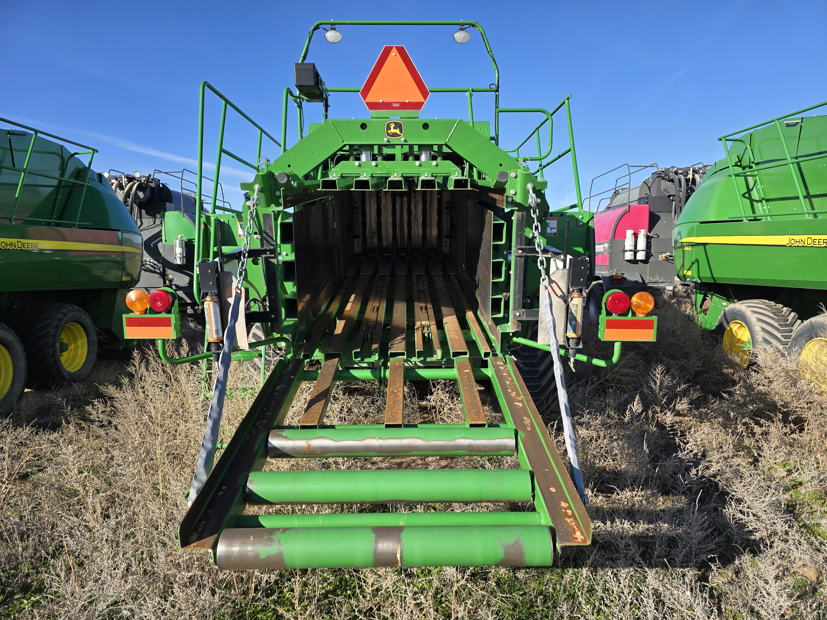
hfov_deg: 73.9
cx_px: 414
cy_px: 310
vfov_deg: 58.9
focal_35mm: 23
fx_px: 549
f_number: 1.7
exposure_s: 1/512
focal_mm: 6.3
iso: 12
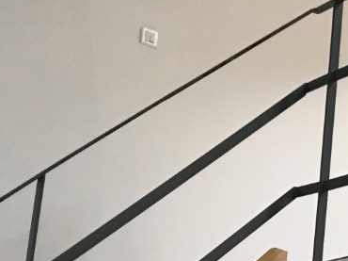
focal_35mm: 109
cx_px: 256
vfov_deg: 13.2
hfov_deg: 18.0
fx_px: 1095
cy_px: 304
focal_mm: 3.99
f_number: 1.8
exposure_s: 1/33
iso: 32
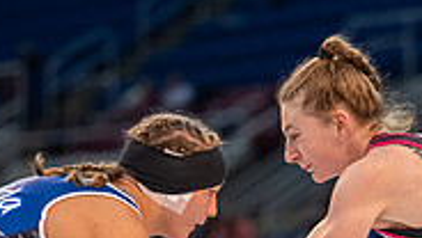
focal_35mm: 431
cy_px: 330
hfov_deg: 5.0
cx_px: 323
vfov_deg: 2.8
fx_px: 4828
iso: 1250
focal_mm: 120
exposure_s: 1/800
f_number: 2.8
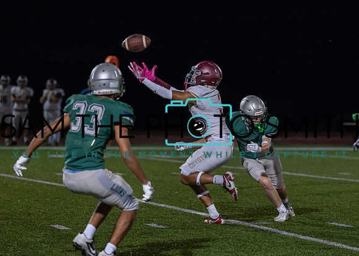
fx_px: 2157
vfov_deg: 6.8
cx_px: 206
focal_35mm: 212
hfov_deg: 9.5
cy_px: 122
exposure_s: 1/1000
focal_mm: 135
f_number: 2.8
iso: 2500
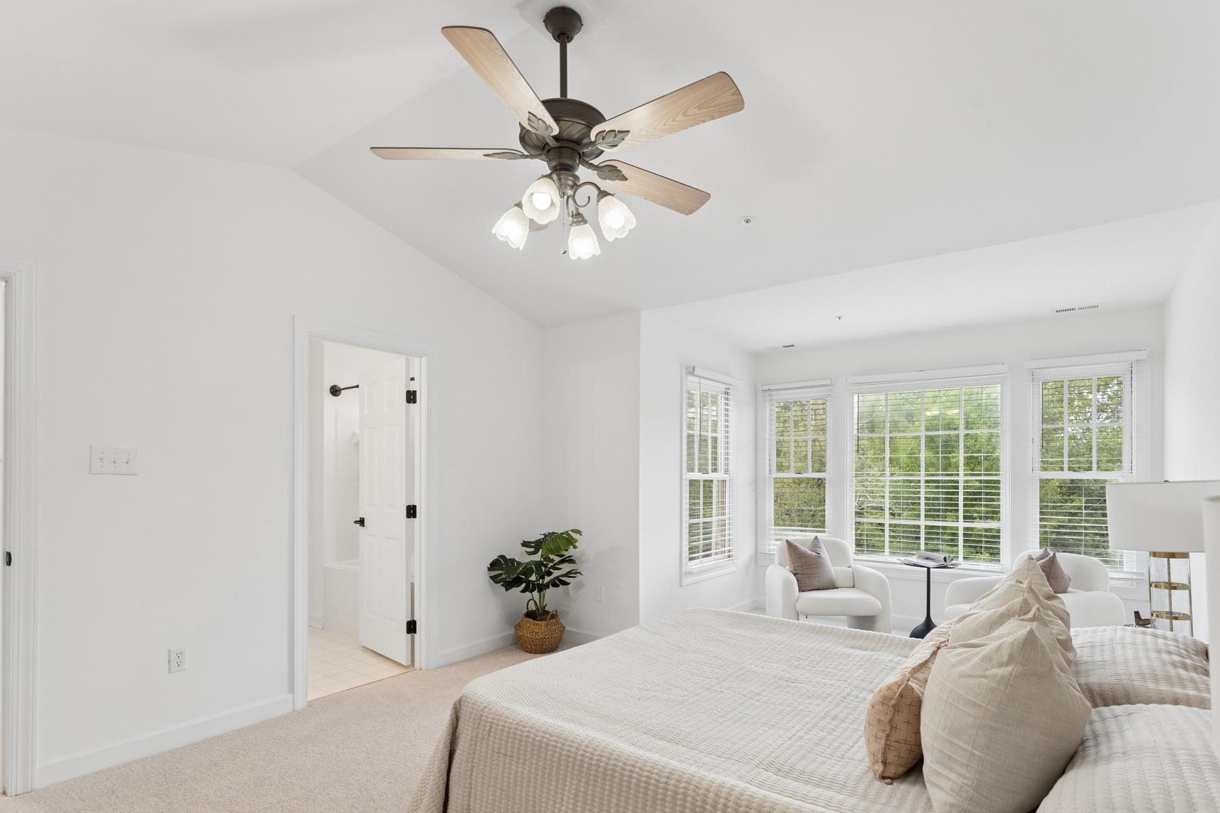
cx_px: 620
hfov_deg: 90.0
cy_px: 460
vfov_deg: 67.1
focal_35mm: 18
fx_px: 610
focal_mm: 15
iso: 1250
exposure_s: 1/200
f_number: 7.1
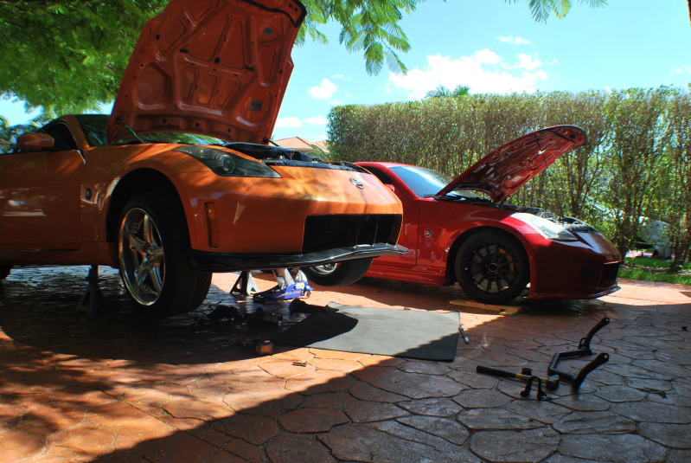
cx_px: 346
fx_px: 692
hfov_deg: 53.1
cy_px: 232
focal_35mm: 36
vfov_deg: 37.0
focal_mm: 24
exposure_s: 1/125
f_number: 5.6
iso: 100
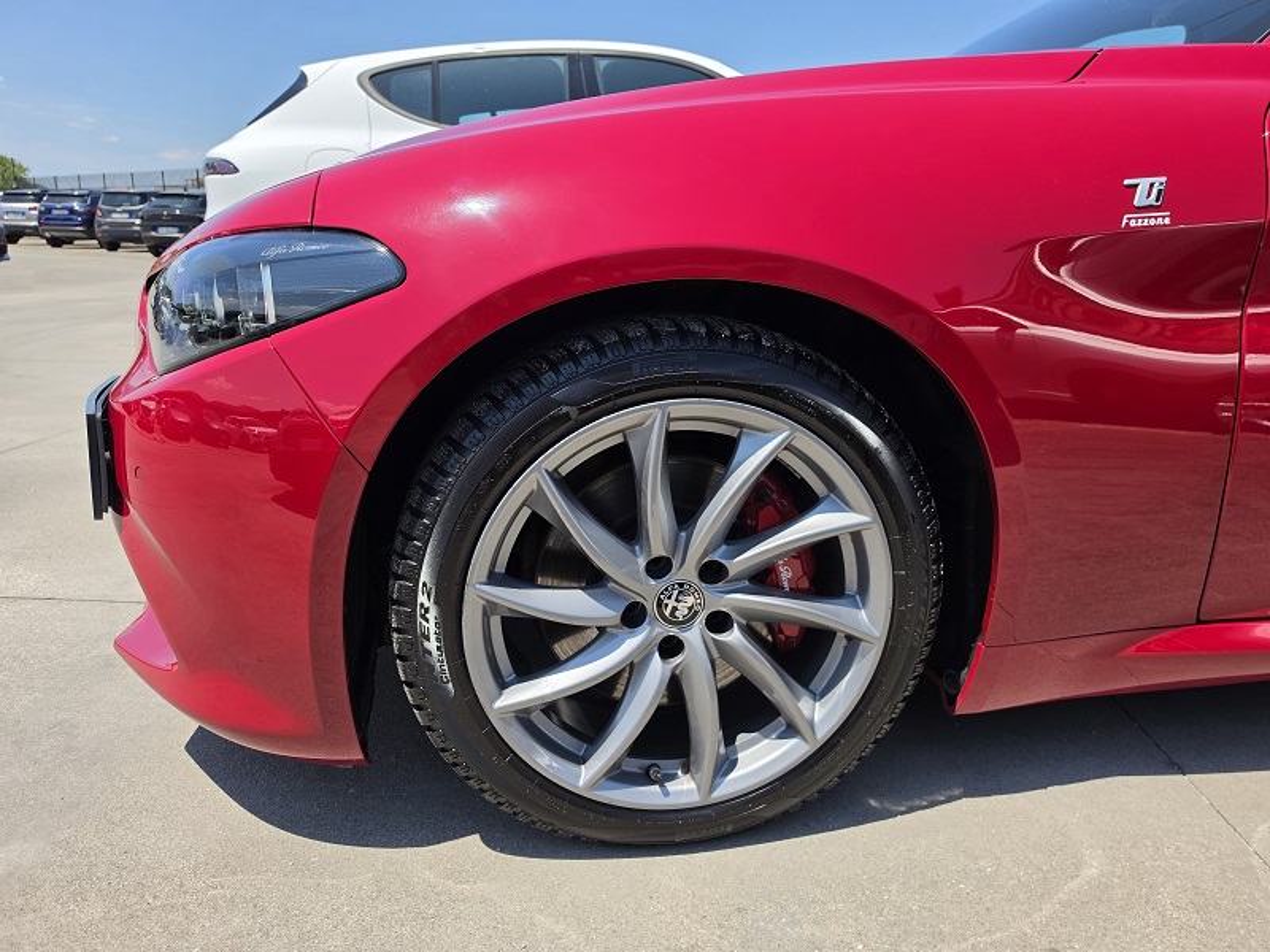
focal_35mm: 23
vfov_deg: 58.9
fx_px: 844
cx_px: 635
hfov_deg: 73.9
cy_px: 476
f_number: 1.4
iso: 64
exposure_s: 1/7329
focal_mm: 6.5
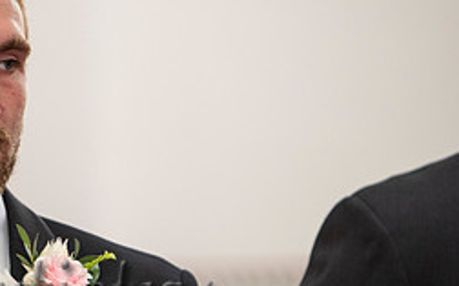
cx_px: 26
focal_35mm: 399
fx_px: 4987
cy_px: 174
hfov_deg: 5.3
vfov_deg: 3.3
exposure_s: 1/125
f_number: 2.8
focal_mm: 170
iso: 640
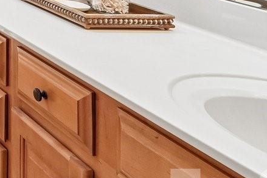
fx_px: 545
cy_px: -127
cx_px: -258
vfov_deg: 16.1
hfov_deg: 18.6
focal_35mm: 74
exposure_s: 1/15
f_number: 8
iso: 400
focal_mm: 10.5
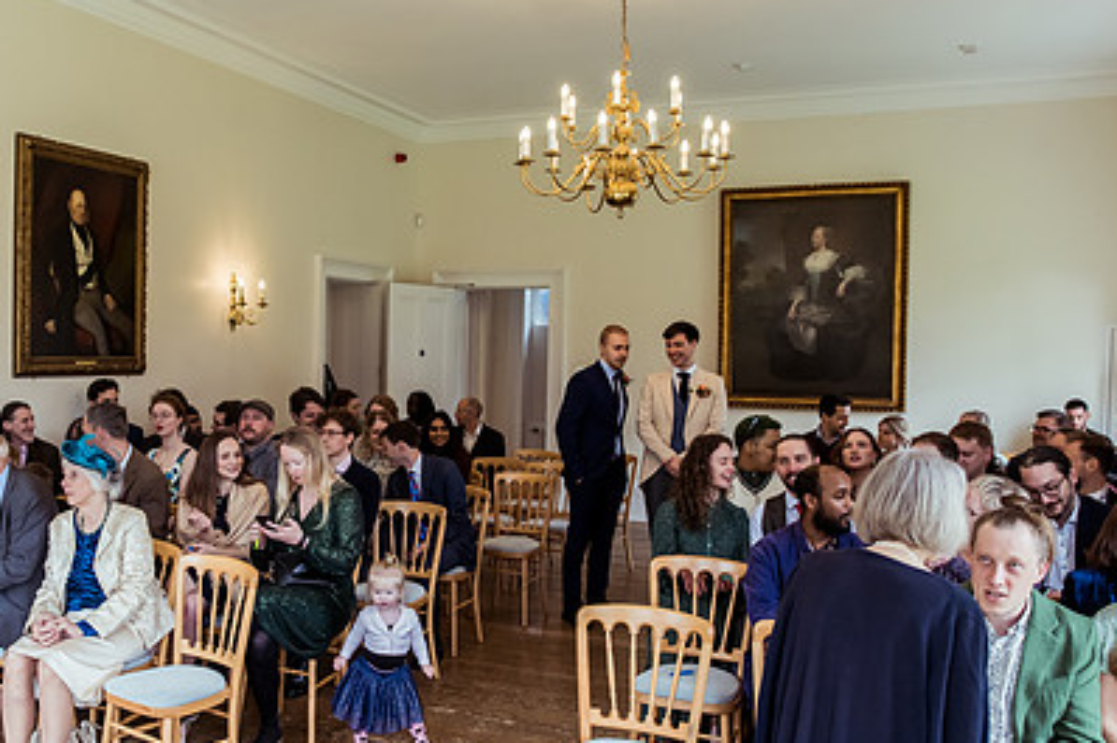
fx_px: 1085
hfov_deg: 53.5
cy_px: 377
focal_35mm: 35
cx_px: 387
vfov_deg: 37.8
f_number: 4.5
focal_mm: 24
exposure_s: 1/500
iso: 2000
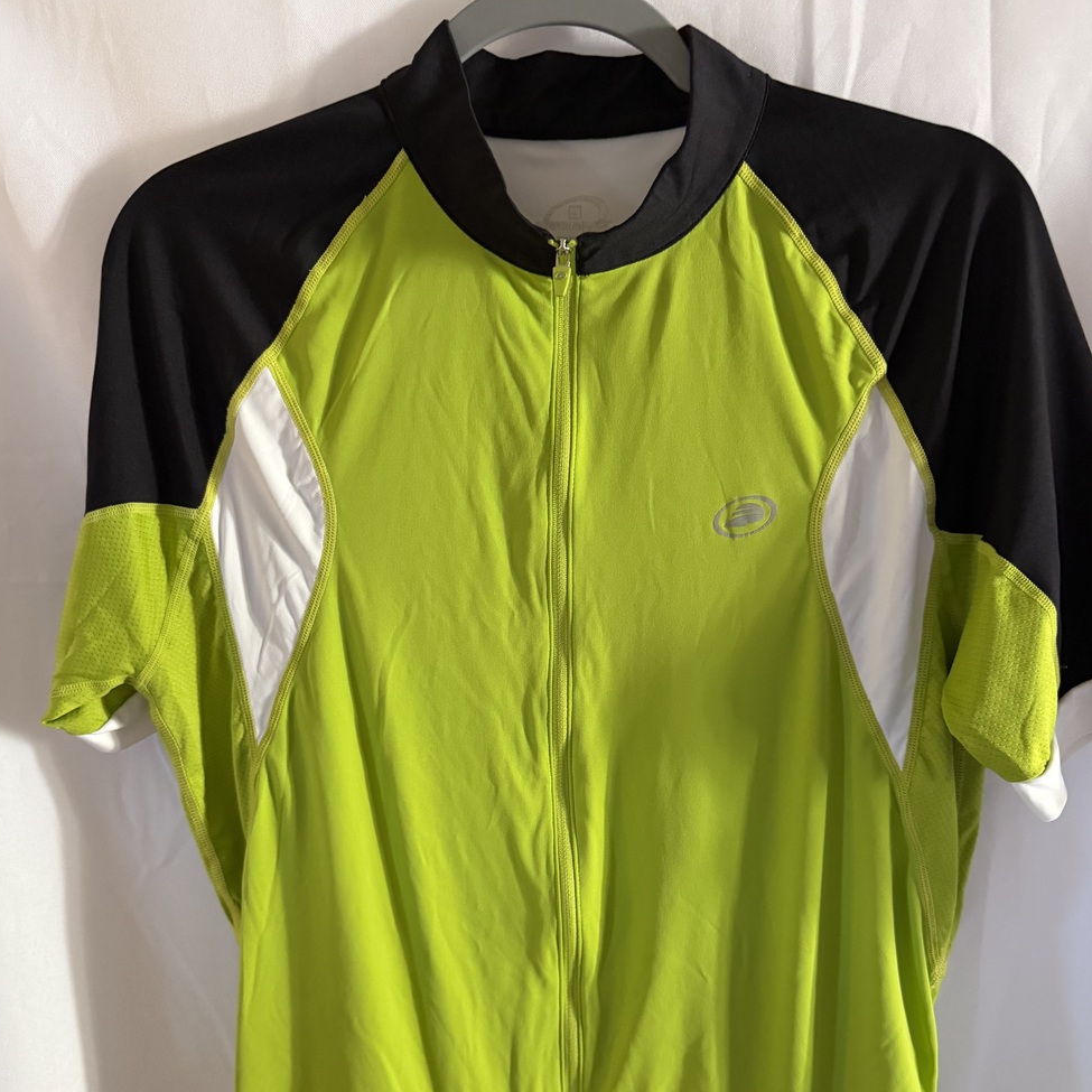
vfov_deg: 54.7
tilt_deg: -11.3
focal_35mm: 29
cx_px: 534
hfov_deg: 55.6
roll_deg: +0.6
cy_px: 710
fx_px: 1035
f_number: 1.78
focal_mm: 6.76
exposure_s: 1/60
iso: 800
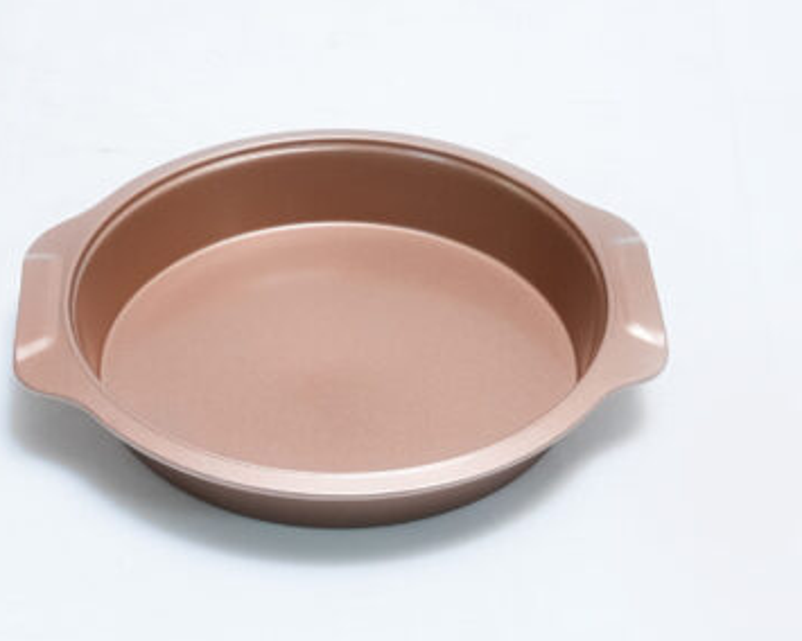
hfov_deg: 19.2
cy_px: 319
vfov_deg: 15.4
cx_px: 330
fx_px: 2374
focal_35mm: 100
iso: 3200
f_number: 10
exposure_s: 1/125
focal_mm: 59
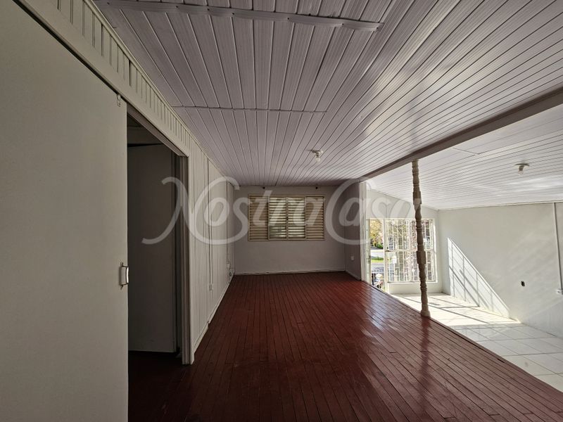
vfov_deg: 89.9
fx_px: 211
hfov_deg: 106.2
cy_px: 211
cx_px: 282
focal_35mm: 13
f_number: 2.2
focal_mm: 2.2
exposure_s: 1/189
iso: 50
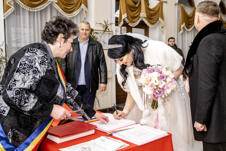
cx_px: 113
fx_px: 226
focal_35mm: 36
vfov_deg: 36.9
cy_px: 76
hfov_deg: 53.1
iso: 1000
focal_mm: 24.2
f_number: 2.8
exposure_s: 1/160
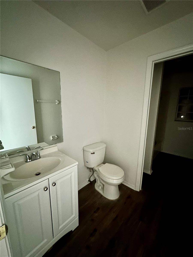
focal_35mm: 14
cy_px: 128
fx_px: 104
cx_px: 96
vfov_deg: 102.1
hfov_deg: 85.7
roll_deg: -0.9
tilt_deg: -9.7
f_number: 2.2
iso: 1250
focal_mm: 2.22
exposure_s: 1/12
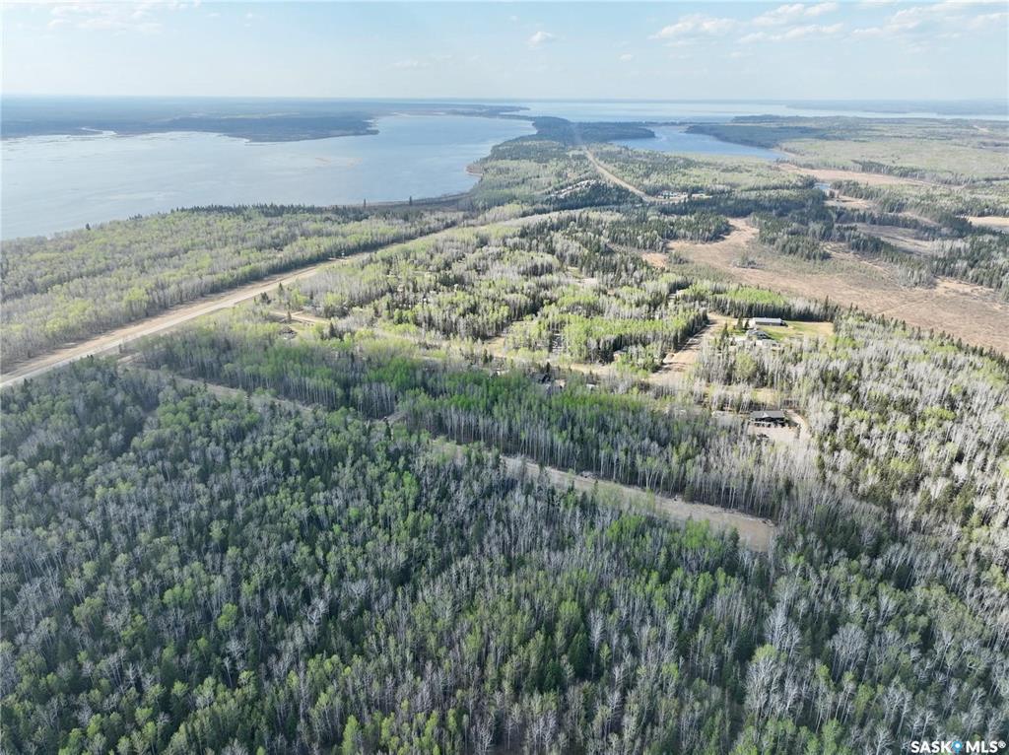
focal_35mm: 24
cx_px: 504
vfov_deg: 56.7
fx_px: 699
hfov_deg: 71.6
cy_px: 378
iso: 200
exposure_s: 1/1250
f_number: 2.8
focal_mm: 12.29
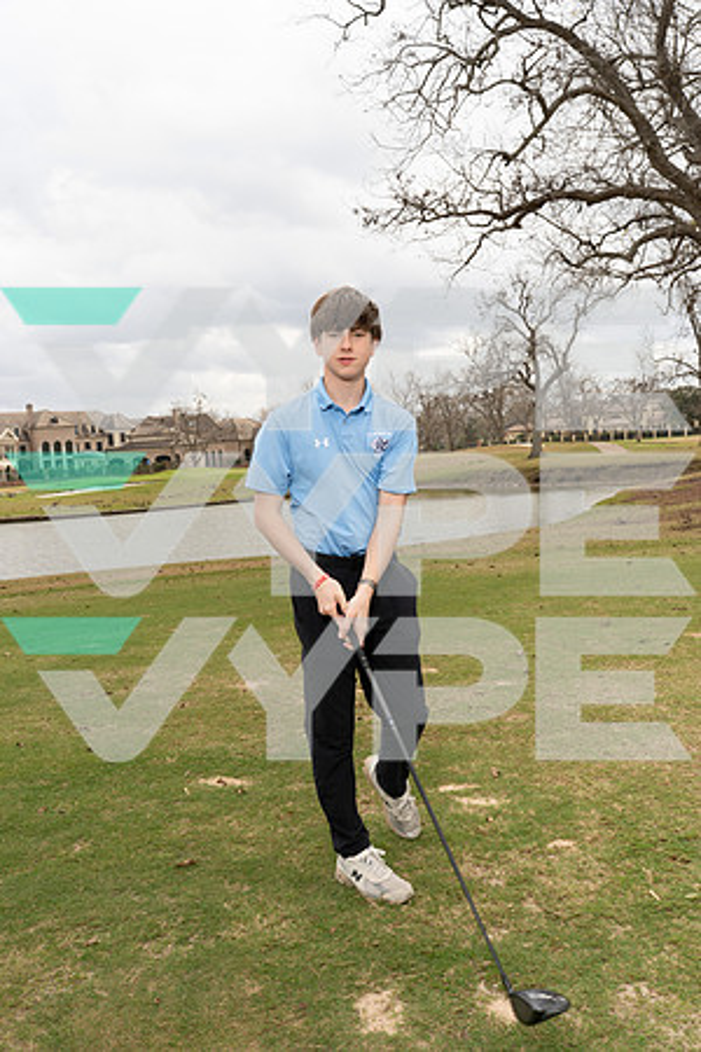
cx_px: 350
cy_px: 526
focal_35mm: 33
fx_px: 964
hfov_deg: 40.0
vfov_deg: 57.2
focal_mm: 33
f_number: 10
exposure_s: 1/250
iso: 400
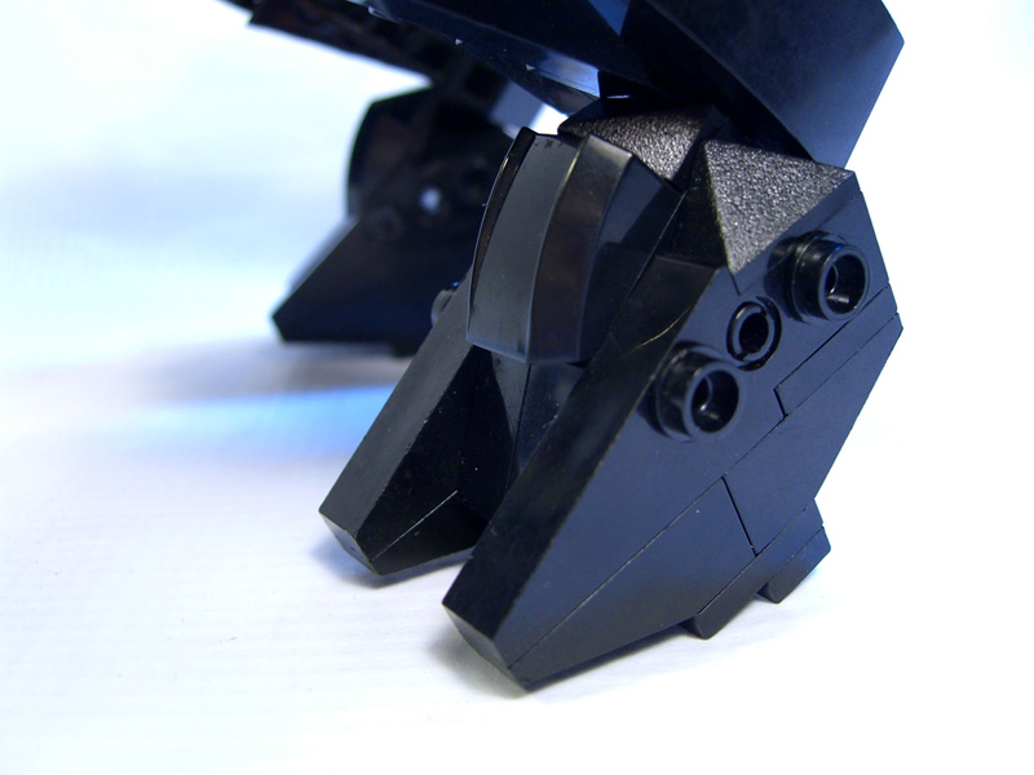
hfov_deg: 49.0
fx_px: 1135
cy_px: 388
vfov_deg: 37.7
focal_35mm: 38
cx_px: 517
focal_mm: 7.9
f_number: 2.8
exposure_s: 1/30
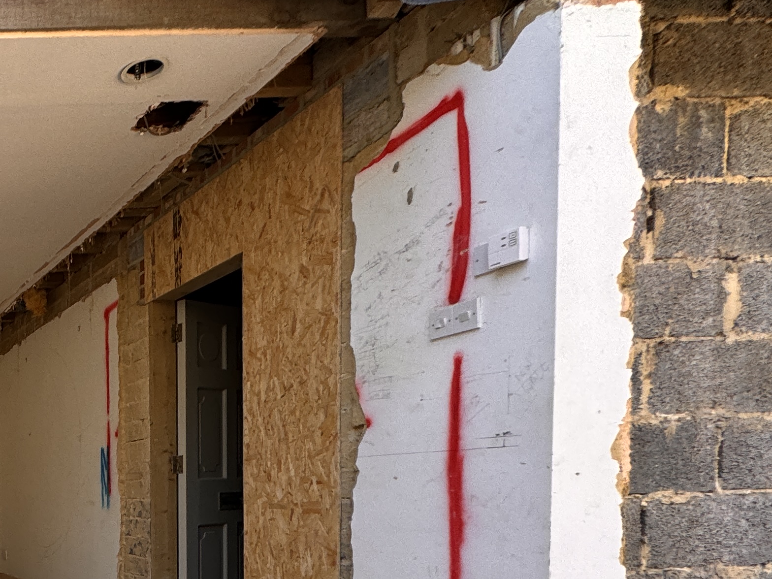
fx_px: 803
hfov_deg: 36.3
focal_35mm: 36
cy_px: 540
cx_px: -205
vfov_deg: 36.7
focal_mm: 2.22
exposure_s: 1/149
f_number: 2.2
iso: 40
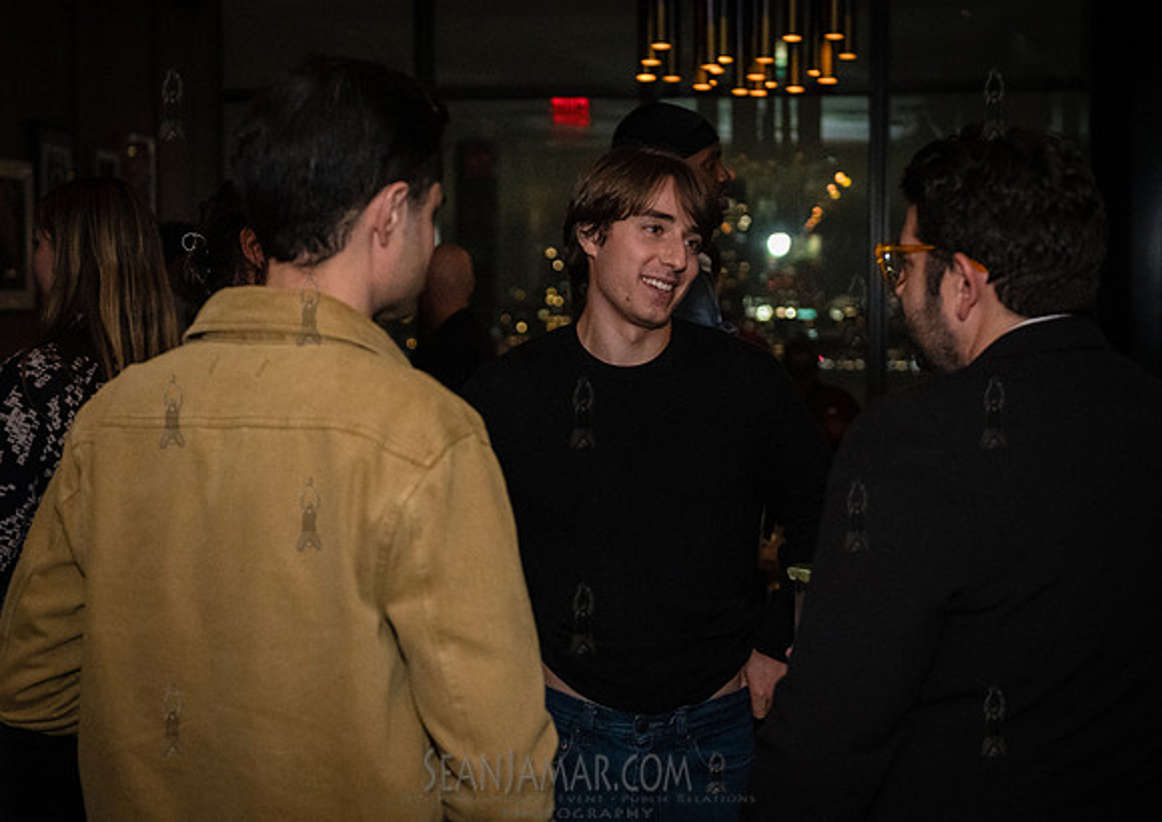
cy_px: 412
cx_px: 530
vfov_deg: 25.0
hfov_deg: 34.8
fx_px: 1854
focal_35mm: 56
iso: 12800
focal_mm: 52
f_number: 3.5
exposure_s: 1/320
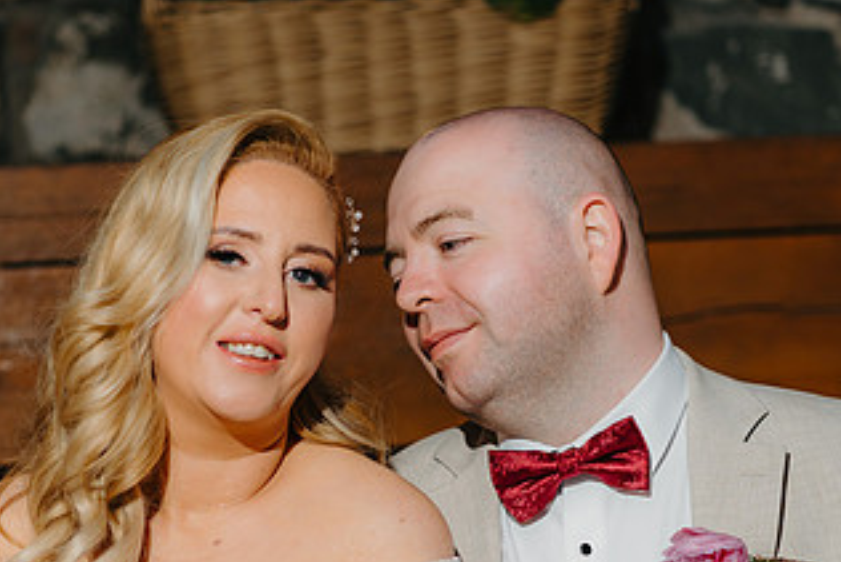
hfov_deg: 12.8
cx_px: 359
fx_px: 3739
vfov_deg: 8.6
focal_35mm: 160
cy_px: 465
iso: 100
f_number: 2.5
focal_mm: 85
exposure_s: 1/200
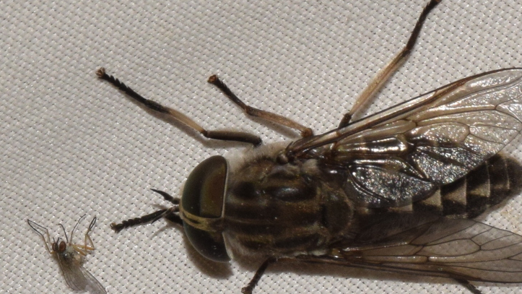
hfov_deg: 7.4
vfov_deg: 4.2
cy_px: 191
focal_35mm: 292
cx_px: 336
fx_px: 4042
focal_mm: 140
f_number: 16
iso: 500
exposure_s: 1/160
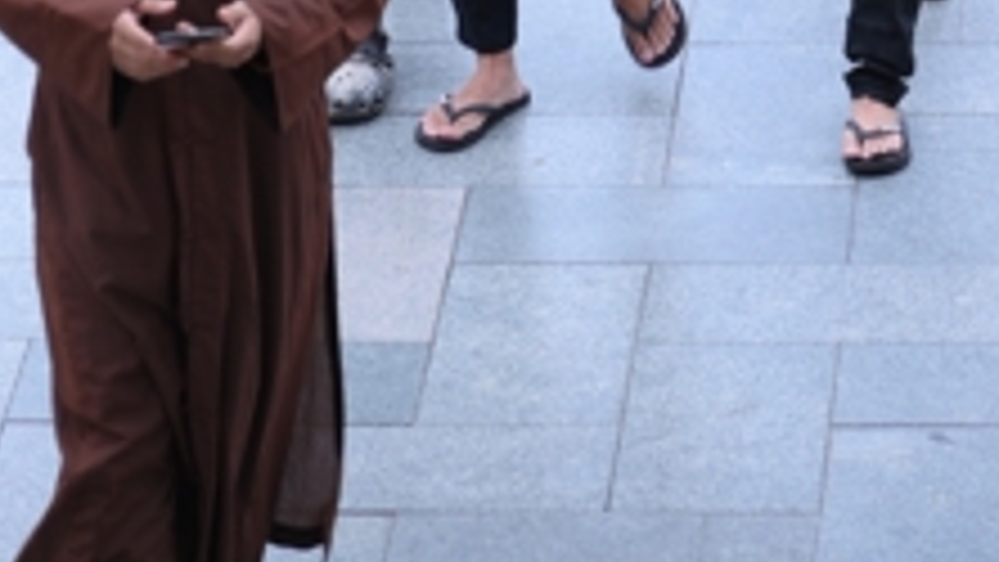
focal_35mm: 322
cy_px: -773
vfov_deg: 3.7
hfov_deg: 6.7
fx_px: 8532
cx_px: 662
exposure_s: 1/160
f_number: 4
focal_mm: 105
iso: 200
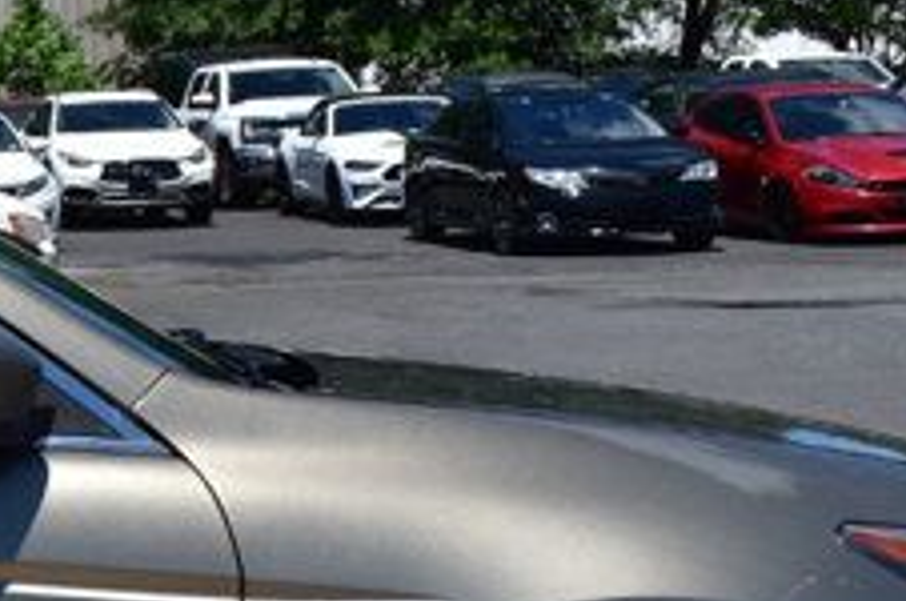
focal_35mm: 136
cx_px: -686
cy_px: 545
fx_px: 3418
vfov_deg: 10.0
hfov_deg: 13.6
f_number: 11
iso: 220
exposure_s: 1/500
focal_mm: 20
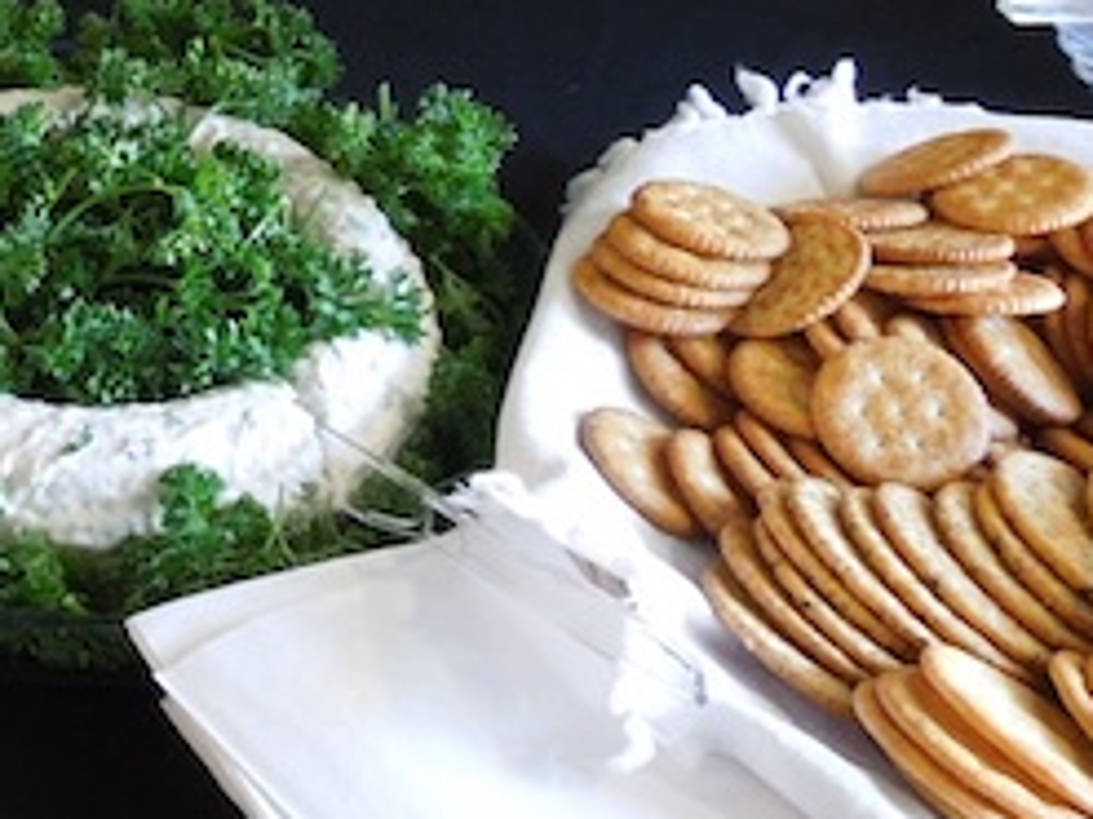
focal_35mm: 81
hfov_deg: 23.1
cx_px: -18
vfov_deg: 18.0
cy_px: 142
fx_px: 2556
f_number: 3.3
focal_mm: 4.5
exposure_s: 1/13
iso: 400
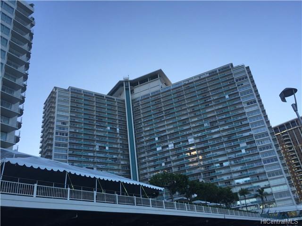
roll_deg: +6.4
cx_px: 151
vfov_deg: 48.2
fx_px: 253
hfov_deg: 61.7
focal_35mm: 29
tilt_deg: +29.5
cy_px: 113
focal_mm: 4.15
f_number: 2.2
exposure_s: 1/549
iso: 32
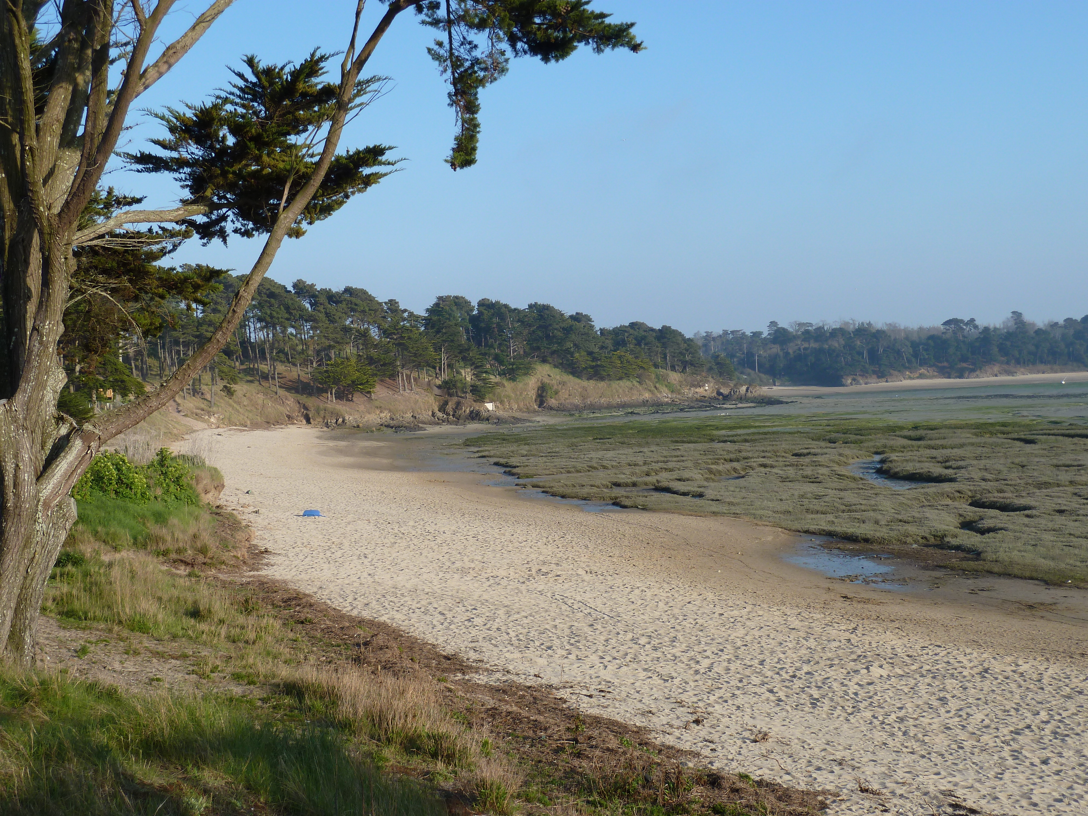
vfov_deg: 32.9
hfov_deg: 42.9
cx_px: 544
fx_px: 1383
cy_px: 408
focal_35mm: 44
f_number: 4
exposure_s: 1/400
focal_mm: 7.3
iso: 80
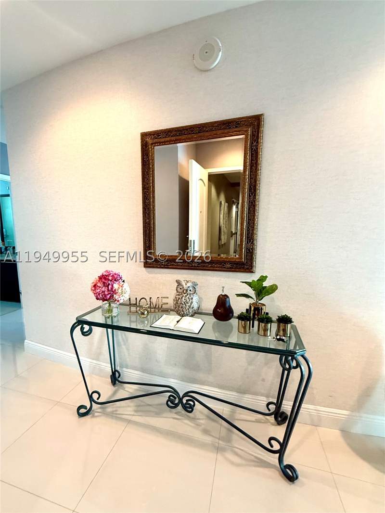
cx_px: 192
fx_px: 208
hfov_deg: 85.7
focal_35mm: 14
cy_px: 256
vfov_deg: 102.1
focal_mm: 2.22
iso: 320
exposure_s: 1/60
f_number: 2.2
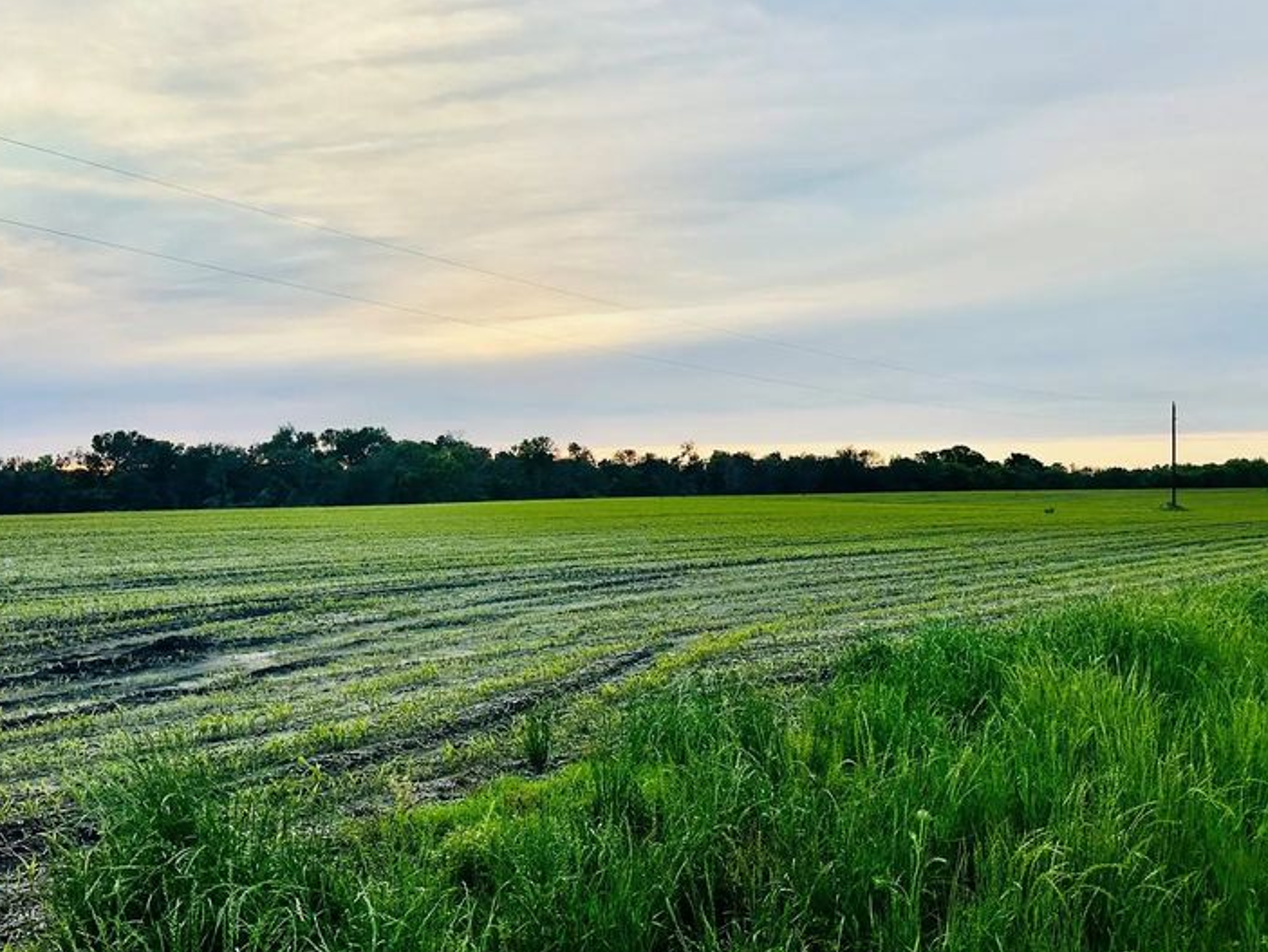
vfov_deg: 40.7
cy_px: 459
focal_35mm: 35
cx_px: 495
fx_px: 1283
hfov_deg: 52.2
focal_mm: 6.86
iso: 80
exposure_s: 1/918
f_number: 1.78
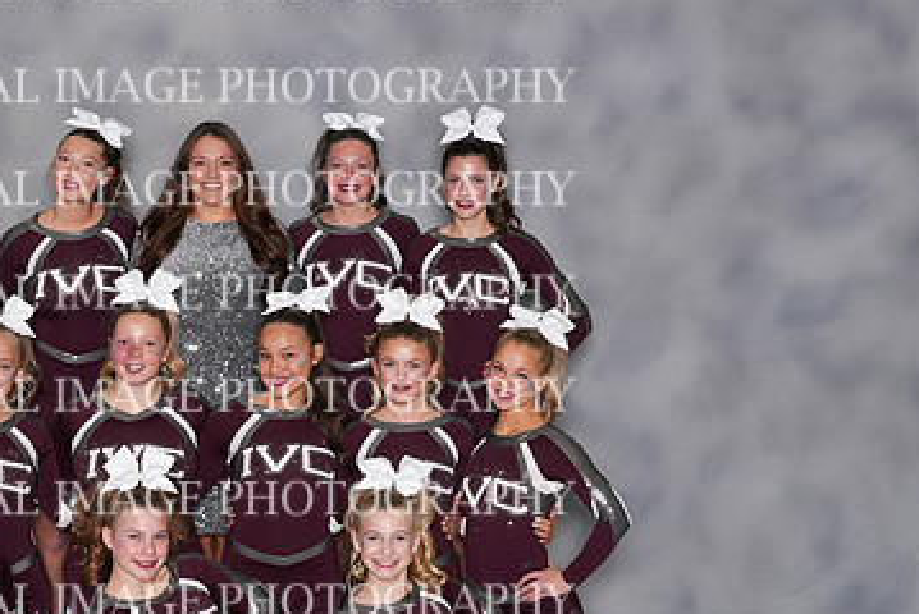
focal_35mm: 85
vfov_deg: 16.1
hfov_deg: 23.6
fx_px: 2167
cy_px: 446
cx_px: 205
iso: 800
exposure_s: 1/80
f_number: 8
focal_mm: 35
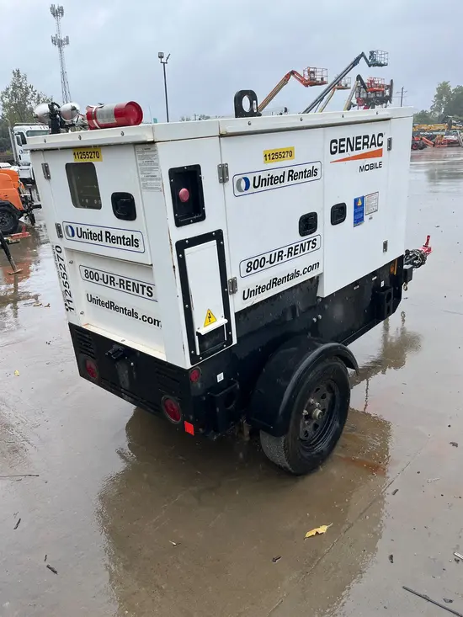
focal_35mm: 26
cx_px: 232
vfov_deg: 67.3
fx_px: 464
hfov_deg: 53.1
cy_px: 308
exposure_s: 1/943
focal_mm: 5.1
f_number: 1.6
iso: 50
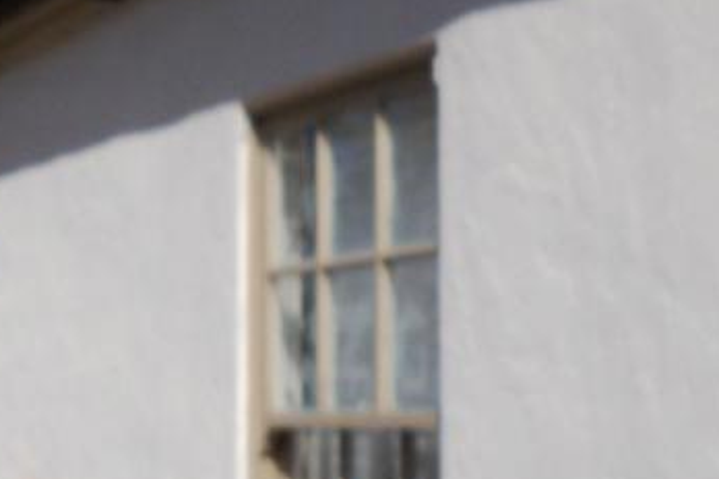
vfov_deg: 12.8
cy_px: 180
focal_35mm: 107
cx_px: 300
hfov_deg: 19.1
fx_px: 2137
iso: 80
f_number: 3.5
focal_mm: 6.2
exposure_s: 1/1000
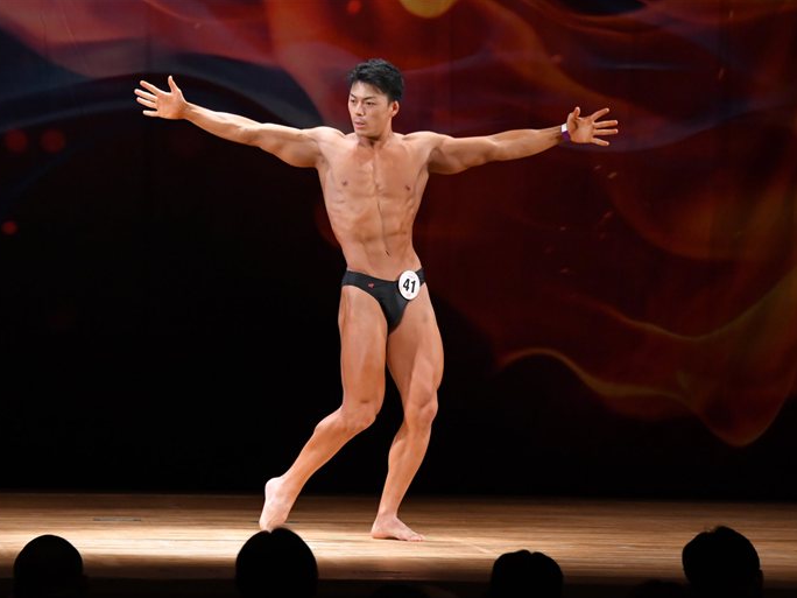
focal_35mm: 245
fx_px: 5641
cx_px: 359
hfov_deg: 8.1
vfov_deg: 6.1
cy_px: 300
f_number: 5.6
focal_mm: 150
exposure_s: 1/400
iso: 4000
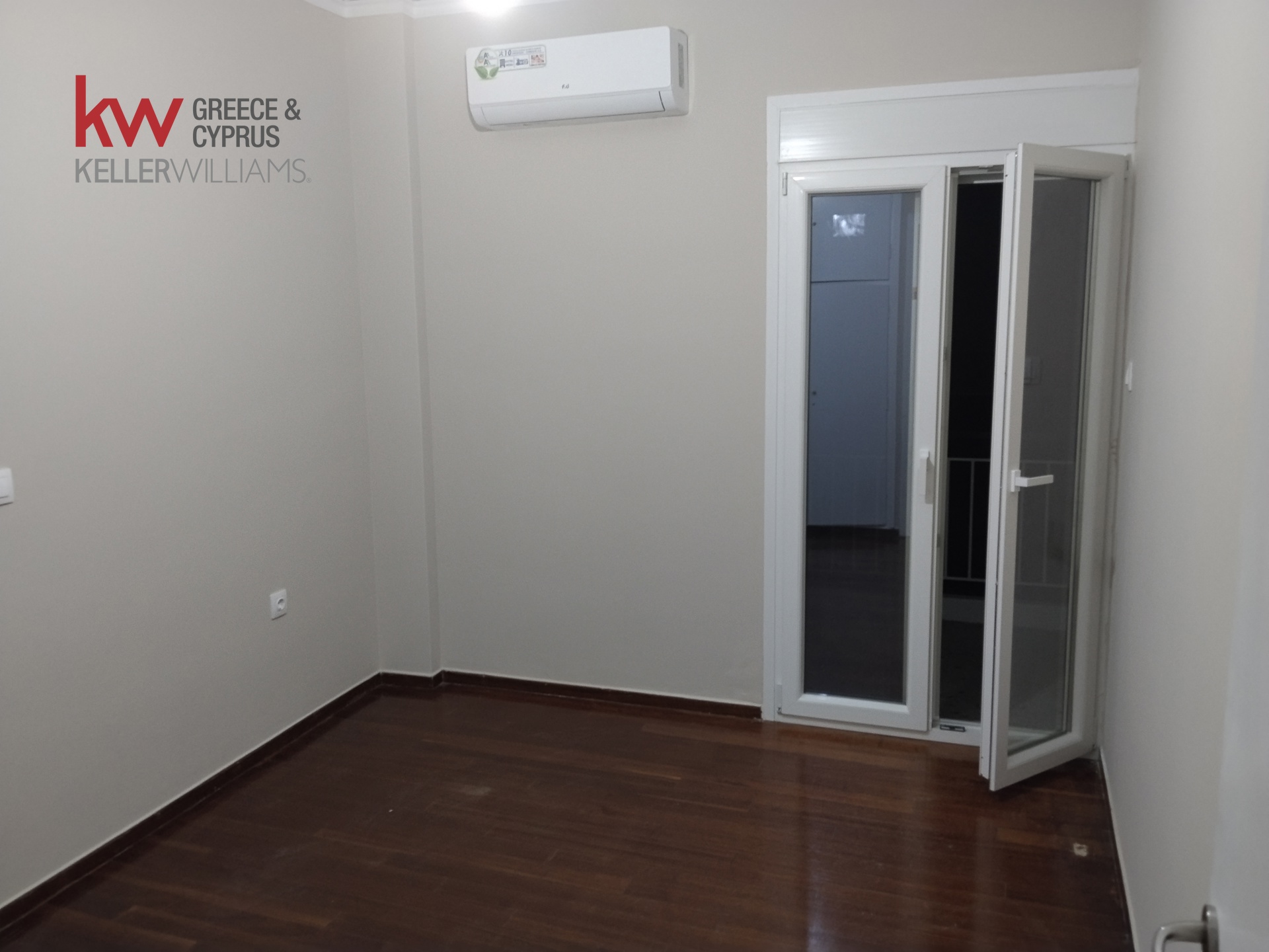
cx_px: 634
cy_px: 476
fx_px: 1063
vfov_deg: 48.2
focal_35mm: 29
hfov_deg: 61.7
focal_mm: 4.22
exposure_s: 1/25
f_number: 1.8
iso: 500
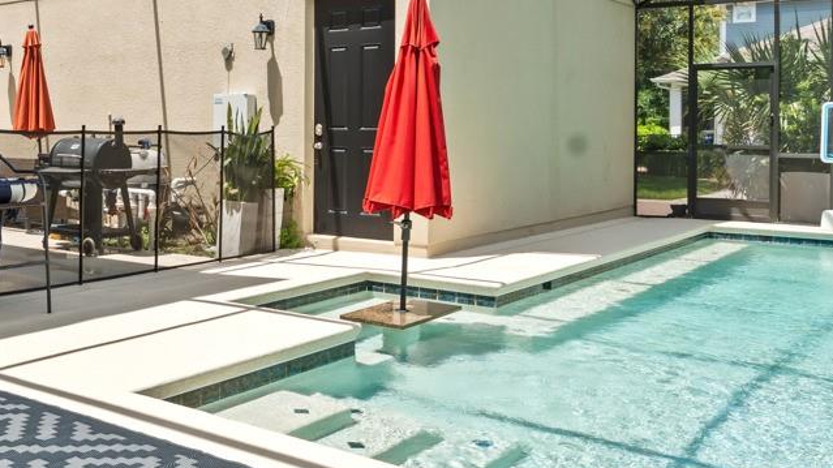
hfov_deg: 44.0
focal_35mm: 42
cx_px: 81
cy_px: 132
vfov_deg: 28.0
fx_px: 927
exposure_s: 1/6
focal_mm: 16
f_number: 8
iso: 250
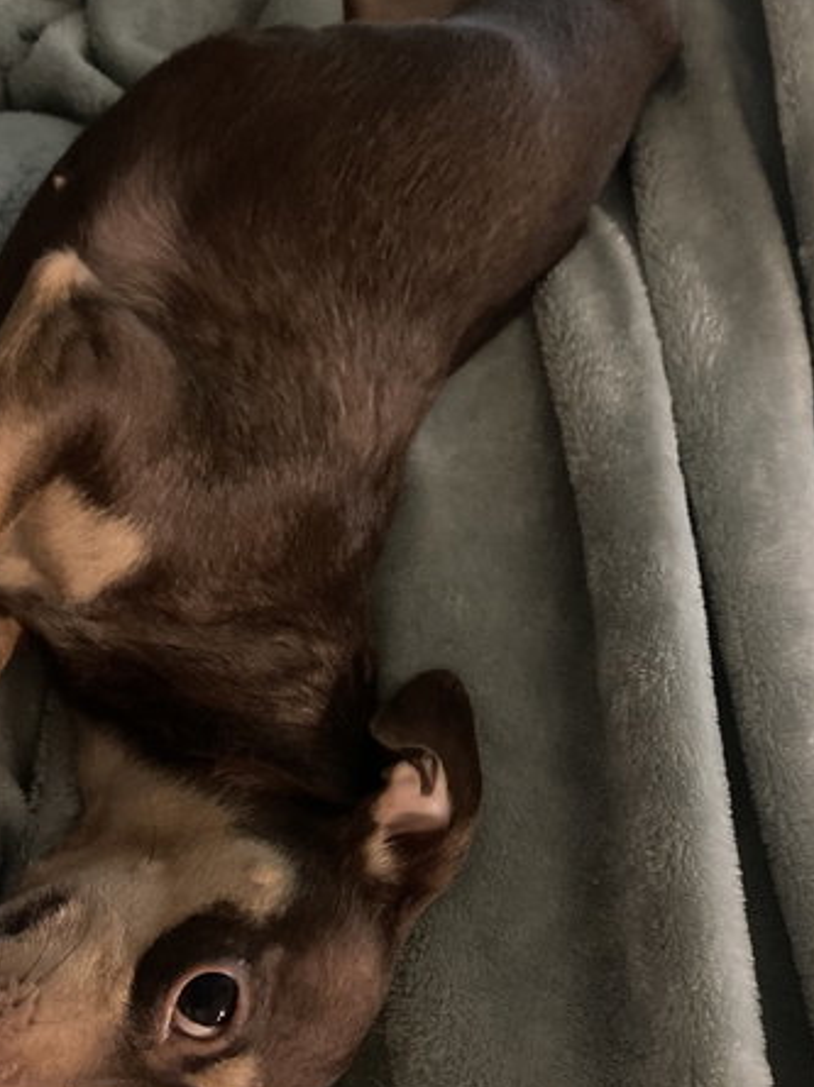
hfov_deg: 33.7
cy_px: 487
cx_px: 220
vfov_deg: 44.8
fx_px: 1319
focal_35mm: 42
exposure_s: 1/15
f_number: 1.8
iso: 800
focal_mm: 3.99
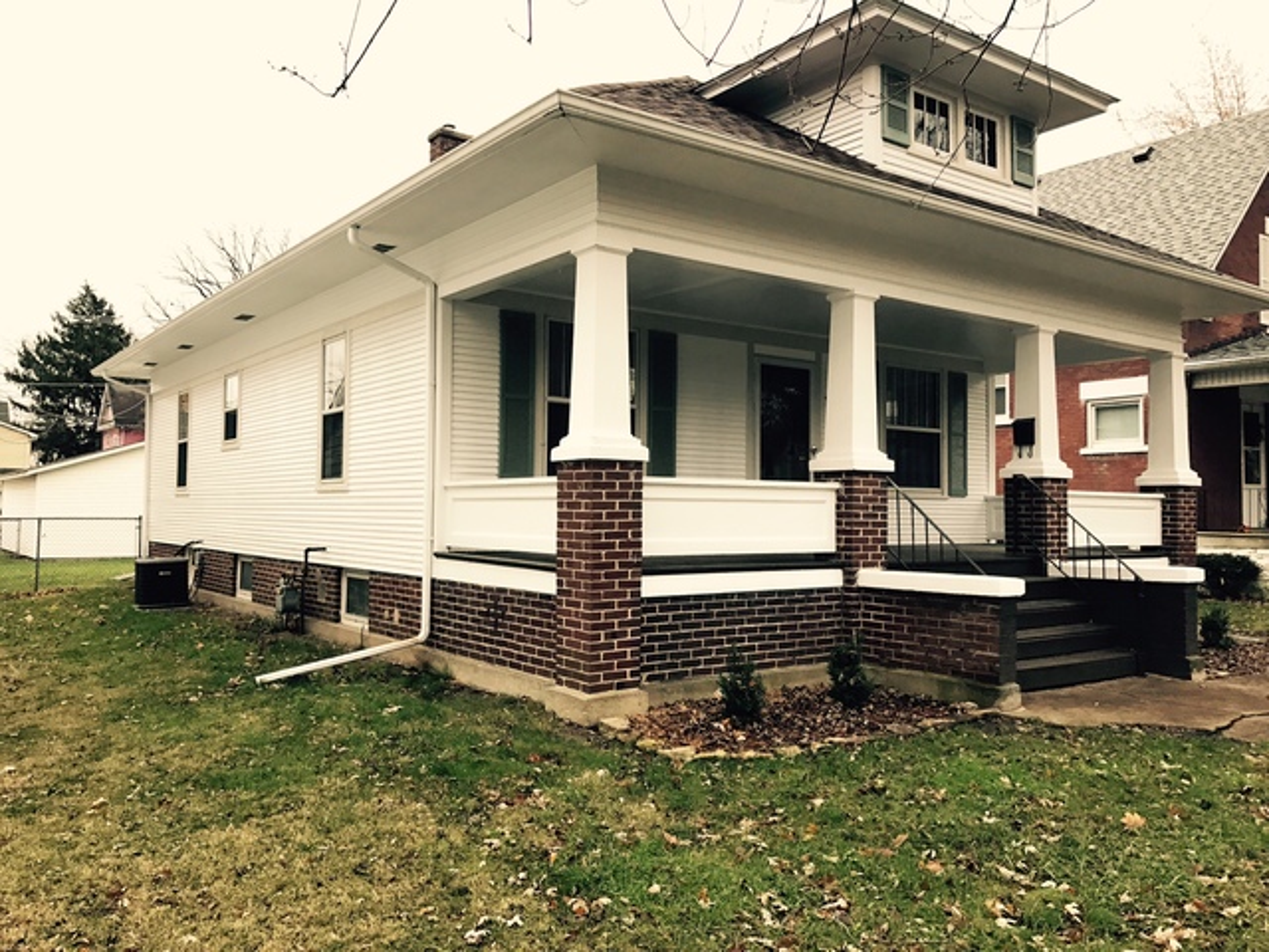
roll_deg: -1.0
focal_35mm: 28
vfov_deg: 49.7
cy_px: 476
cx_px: 634
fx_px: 1026
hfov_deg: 63.4
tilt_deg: +3.1
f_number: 1.8
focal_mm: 3.99
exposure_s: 1/120
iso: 32
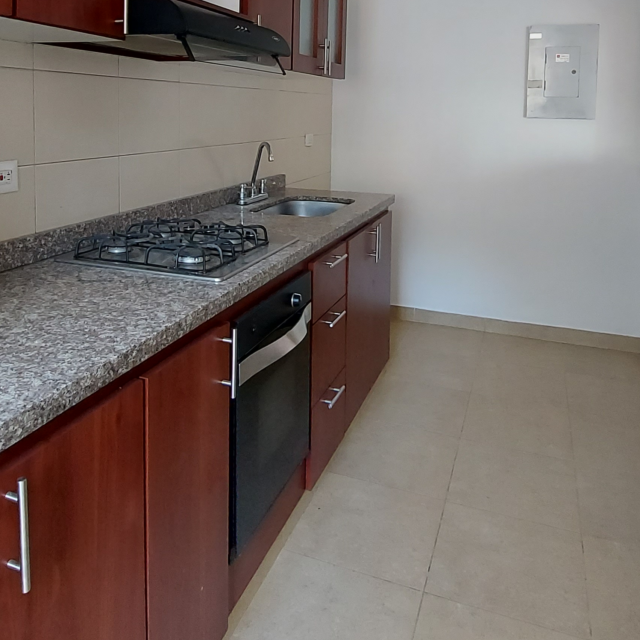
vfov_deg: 55.8
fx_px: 565
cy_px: 150
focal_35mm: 27
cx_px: 294
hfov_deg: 59.0
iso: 320
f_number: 2.2
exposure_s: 1/60
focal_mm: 1.74
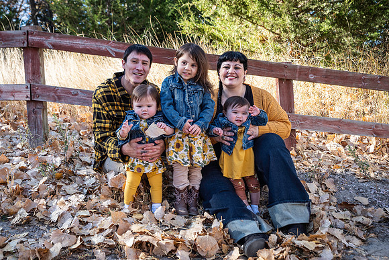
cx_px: 213
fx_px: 415
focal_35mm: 38
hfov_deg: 50.1
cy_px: 117
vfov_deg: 34.7
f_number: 5
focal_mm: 35
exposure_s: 1/125
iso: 100
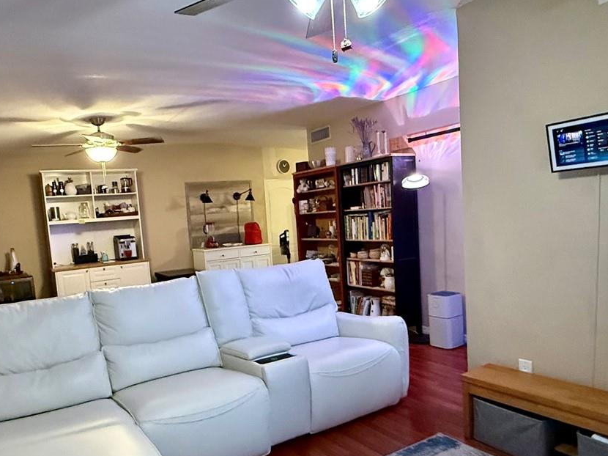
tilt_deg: -5.6
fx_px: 474
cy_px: 262
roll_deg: +4.5
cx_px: 261
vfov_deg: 51.1
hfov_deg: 65.0
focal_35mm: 27
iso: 1000
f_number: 2.2
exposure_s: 1/60
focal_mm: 2.22
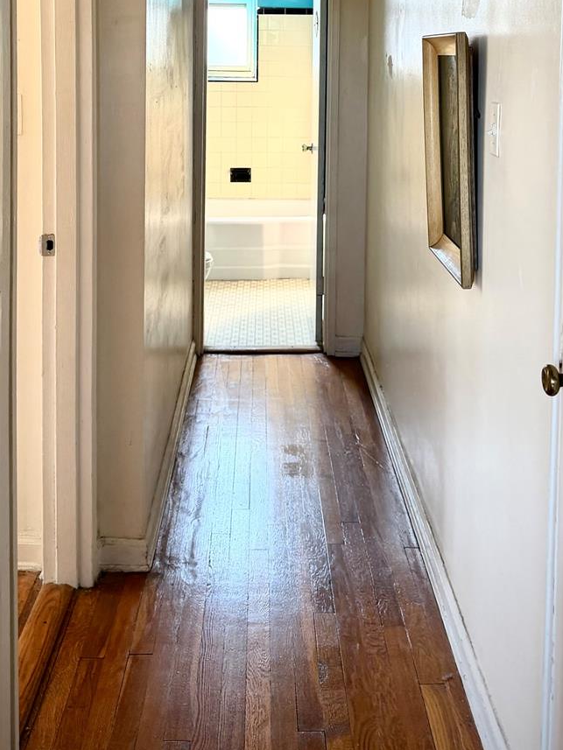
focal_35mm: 43
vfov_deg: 41.2
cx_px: 279
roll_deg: -0.5
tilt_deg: -1.6
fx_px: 932
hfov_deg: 33.6
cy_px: 109
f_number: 1.78
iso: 160
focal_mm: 6.76
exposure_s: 1/121
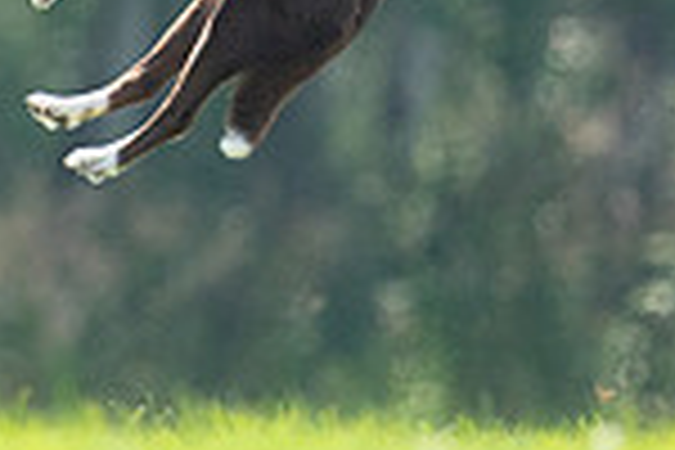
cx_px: 108
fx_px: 43628
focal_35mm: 2327
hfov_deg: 0.9
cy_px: -232
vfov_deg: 0.6
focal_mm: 600
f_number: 6.3
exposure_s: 1/4000
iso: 4000
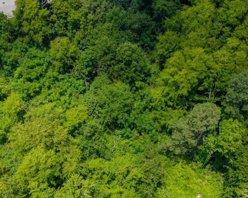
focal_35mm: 63
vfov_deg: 24.1
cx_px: 120
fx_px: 462
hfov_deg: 30.0
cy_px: 131
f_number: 1.8
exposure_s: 1/5000
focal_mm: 8.67
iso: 170
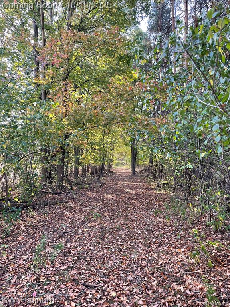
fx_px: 230
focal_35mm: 26
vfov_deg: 67.3
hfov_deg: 53.1
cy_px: 154
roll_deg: +0.2
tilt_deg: +3.0
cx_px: 115
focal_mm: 4.2
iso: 64
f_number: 1.6
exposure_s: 1/121
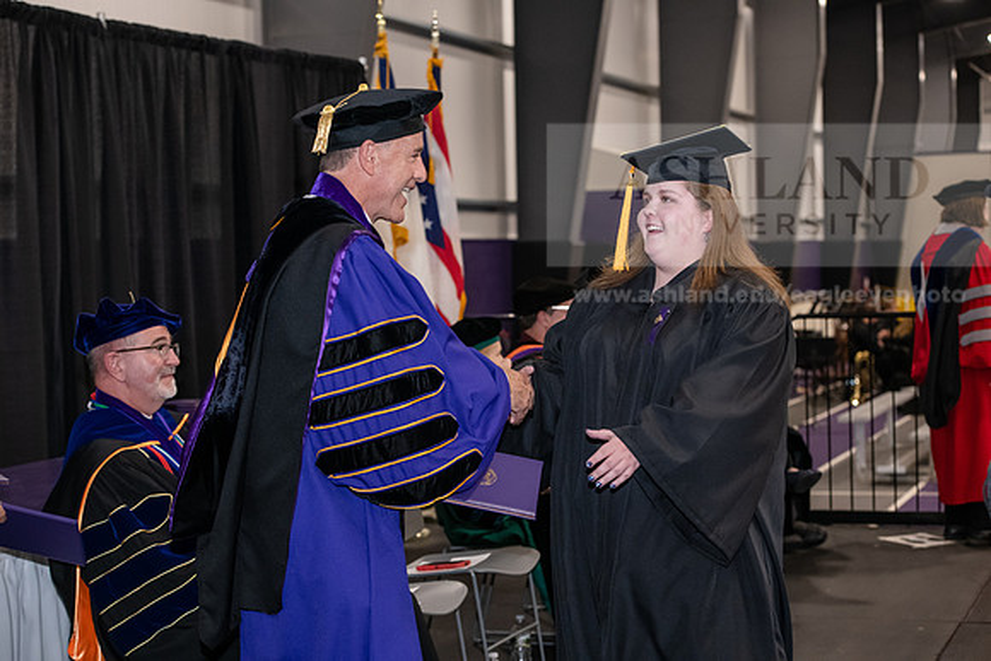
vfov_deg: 19.5
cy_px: 330
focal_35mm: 70
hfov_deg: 28.8
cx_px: 496
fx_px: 1927
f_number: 5
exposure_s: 1/200
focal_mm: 70
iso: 2500
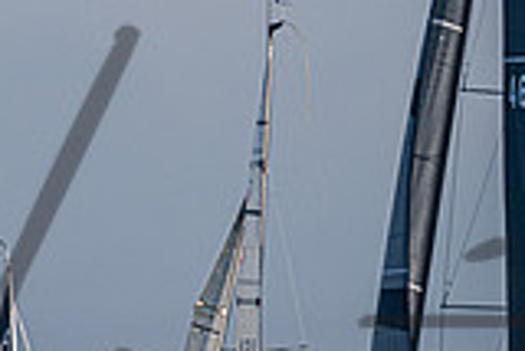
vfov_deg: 1.6
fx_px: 12524
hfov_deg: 2.4
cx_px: 263
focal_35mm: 858
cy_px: 316
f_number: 6.3
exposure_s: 1/1250
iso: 400
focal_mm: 200
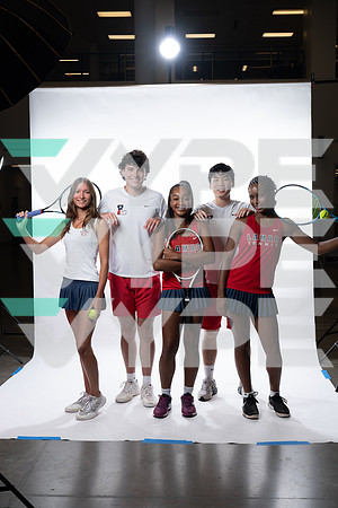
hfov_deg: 30.5
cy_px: 254
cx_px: 169
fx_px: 620
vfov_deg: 44.5
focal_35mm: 44
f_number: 5.6
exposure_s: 1/250
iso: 200
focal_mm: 44
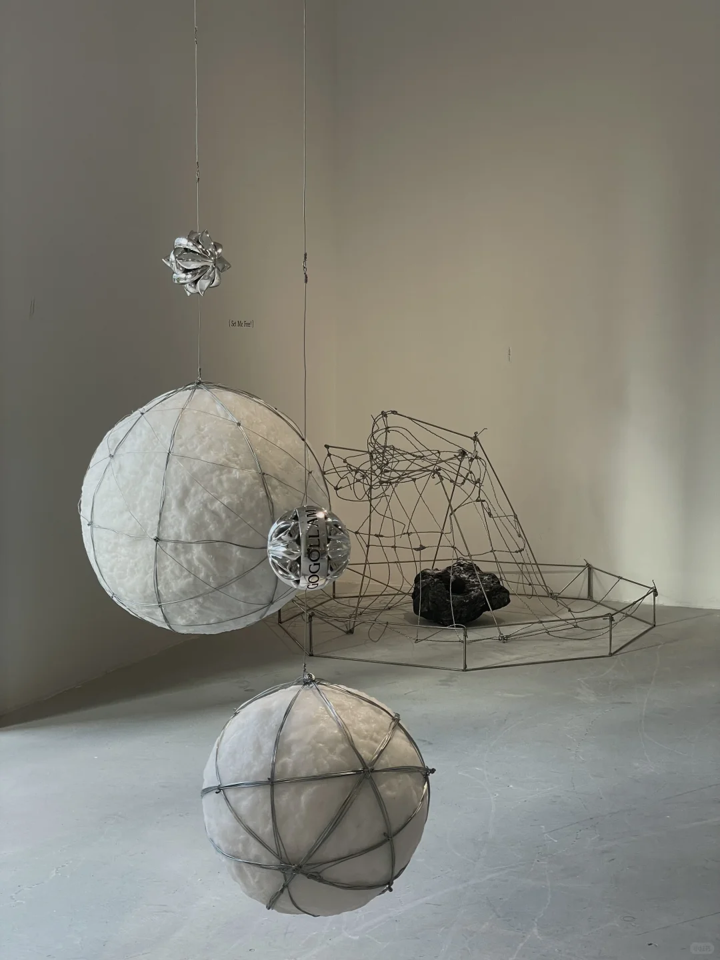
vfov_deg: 36.8
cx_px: 360
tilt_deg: -4.7
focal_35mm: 52
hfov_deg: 28.0
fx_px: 1442
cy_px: 480
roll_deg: +0.8
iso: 40
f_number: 2
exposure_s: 1/99
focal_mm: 6
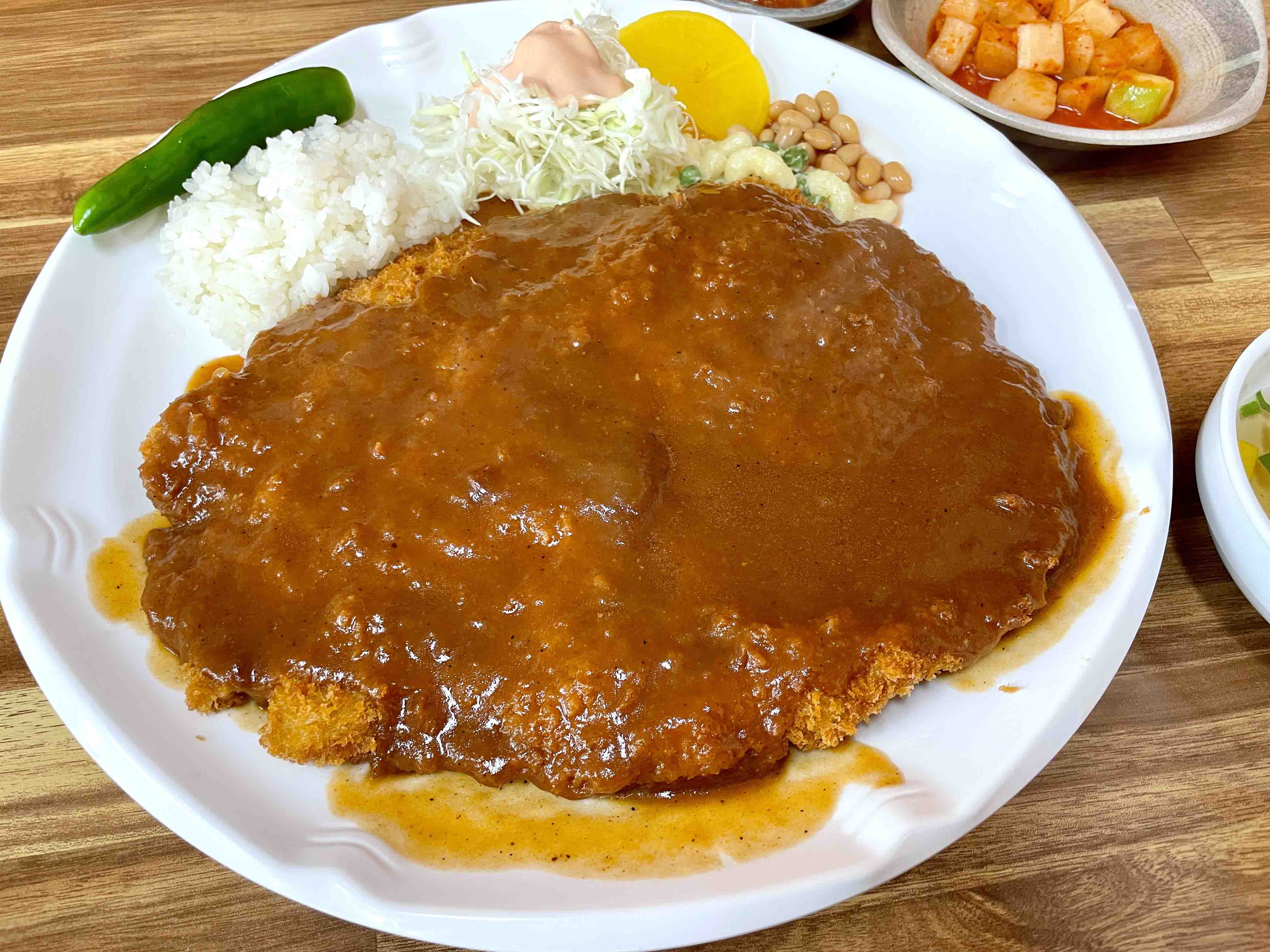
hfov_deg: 67.3
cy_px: 476
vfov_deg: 53.1
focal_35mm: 26
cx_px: 635
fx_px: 954
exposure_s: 1/60
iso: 80
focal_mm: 4.2
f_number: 1.6
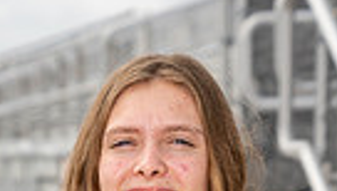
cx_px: 149
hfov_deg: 8.9
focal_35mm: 242
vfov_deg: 4.9
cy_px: 484
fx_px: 2166
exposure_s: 1/1600
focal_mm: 70
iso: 250
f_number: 4
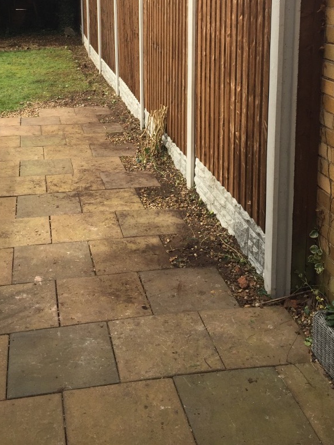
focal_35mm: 45
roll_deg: +0.4
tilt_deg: -11.9
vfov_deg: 40.6
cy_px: 101
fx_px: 579
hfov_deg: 32.2
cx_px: 152
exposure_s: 1/964
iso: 32
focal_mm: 4.15
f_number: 2.2
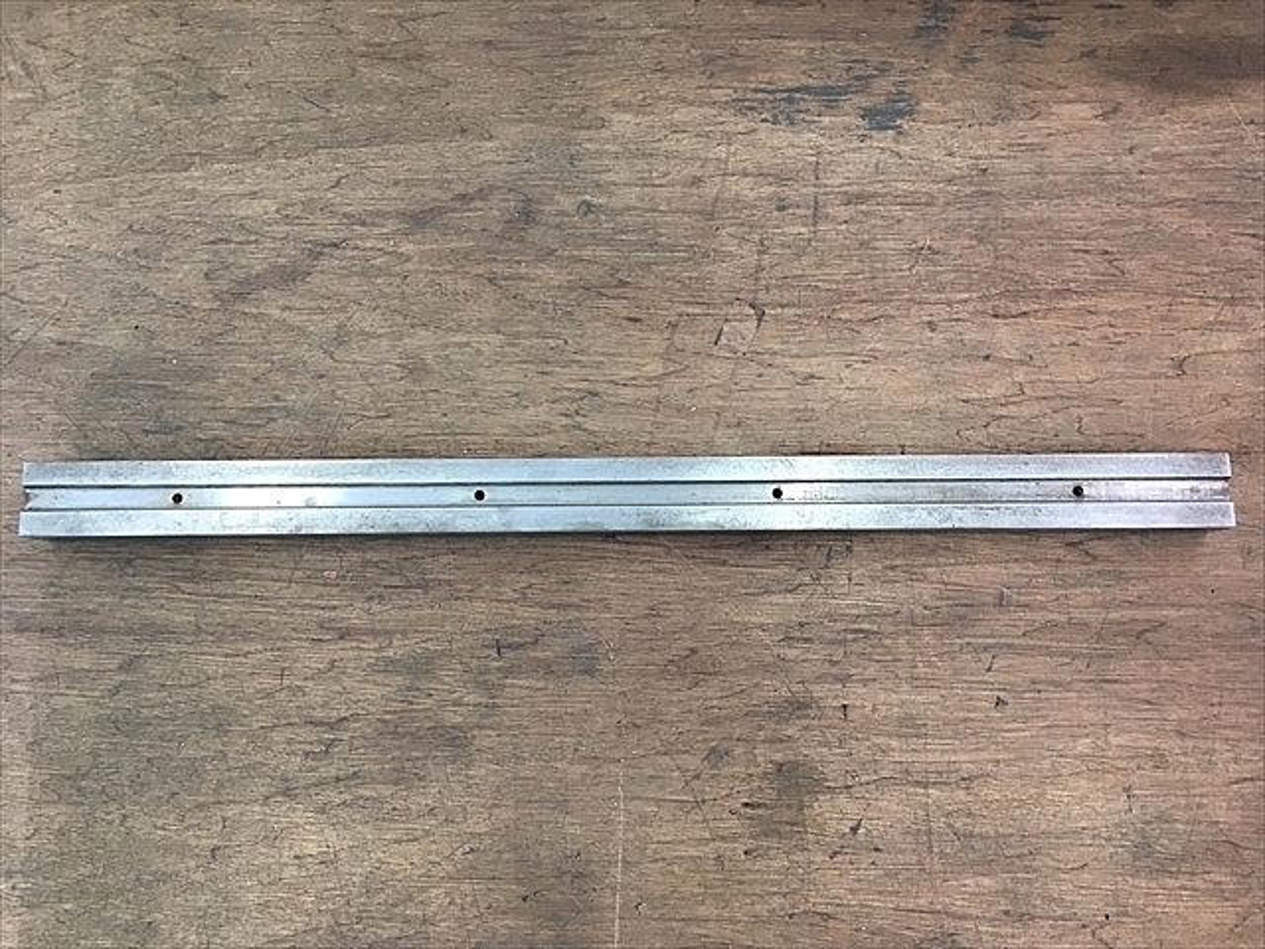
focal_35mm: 29
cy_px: 474
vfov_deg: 48.2
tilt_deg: -83.0
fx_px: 1060
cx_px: 632
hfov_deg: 61.7
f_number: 2.2
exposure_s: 1/30
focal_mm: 4.15
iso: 64
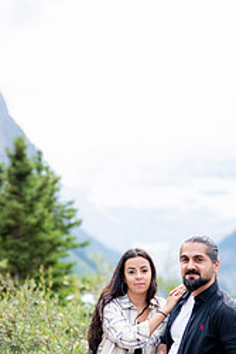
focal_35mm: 63
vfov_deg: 31.5
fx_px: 619
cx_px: 124
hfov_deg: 21.6
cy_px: 248
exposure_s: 1/1250
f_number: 5
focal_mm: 35
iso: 200
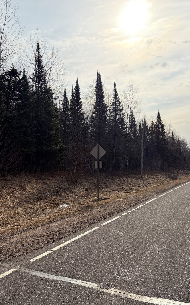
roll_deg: +0.1
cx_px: 33
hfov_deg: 33.3
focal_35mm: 37
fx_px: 307
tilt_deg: +3.5
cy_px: 153
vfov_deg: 52.8
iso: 64
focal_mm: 5.96
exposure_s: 1/6993
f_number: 1.6
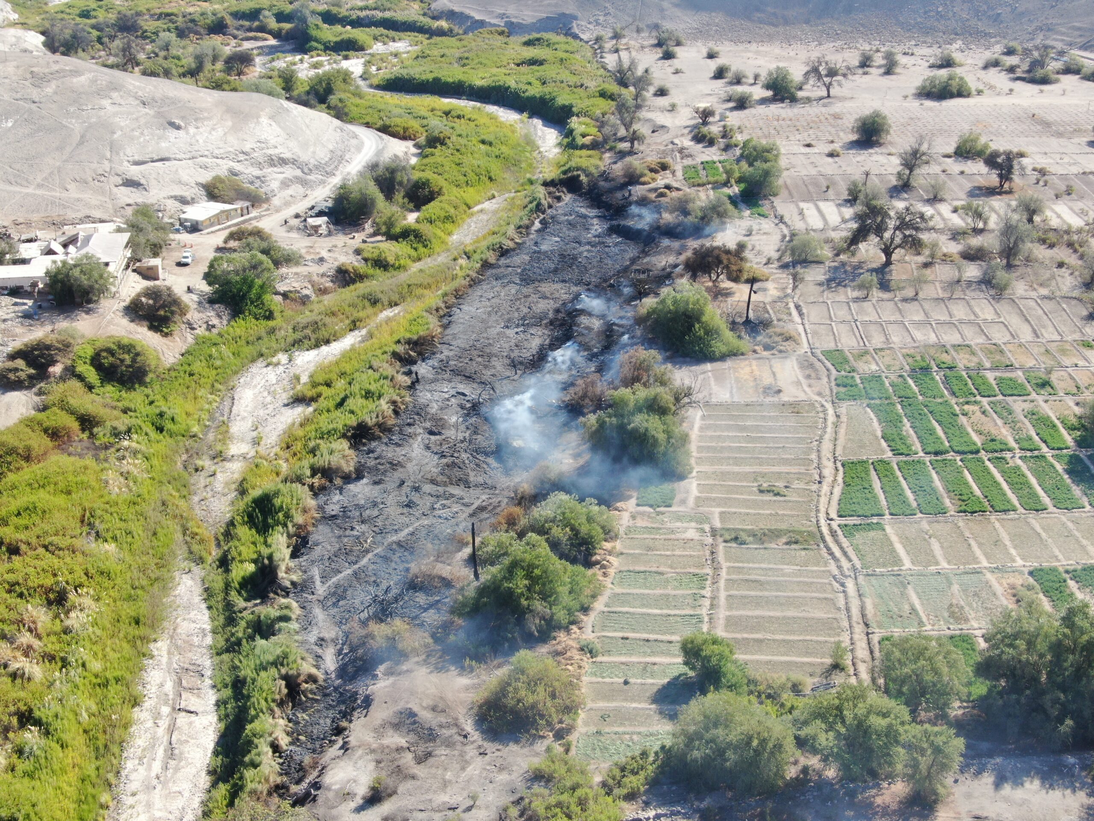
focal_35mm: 48
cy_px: 410
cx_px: 547
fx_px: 1517
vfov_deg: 30.3
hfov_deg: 39.7
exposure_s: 1/240
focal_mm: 8.6
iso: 100
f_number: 3.8
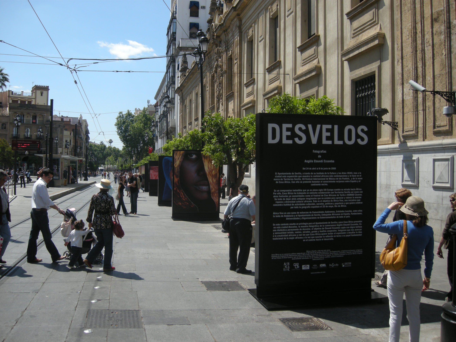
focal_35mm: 35
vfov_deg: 40.7
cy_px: 171
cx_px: 228
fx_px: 461
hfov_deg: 52.6
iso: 64
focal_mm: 7.5
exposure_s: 1/761
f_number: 6.8
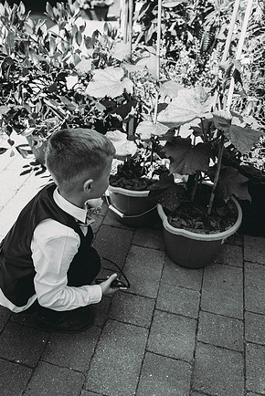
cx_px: 130
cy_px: 200
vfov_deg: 63.6
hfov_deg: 45.0
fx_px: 320
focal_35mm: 29
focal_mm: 28
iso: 320
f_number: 4
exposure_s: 1/1600
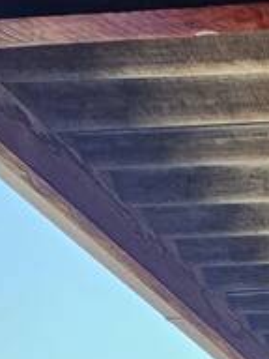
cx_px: 626
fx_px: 756
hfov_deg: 14.3
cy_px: 643
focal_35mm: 73
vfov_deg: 19.8
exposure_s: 1/60
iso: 64
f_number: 2.2
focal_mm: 2.2
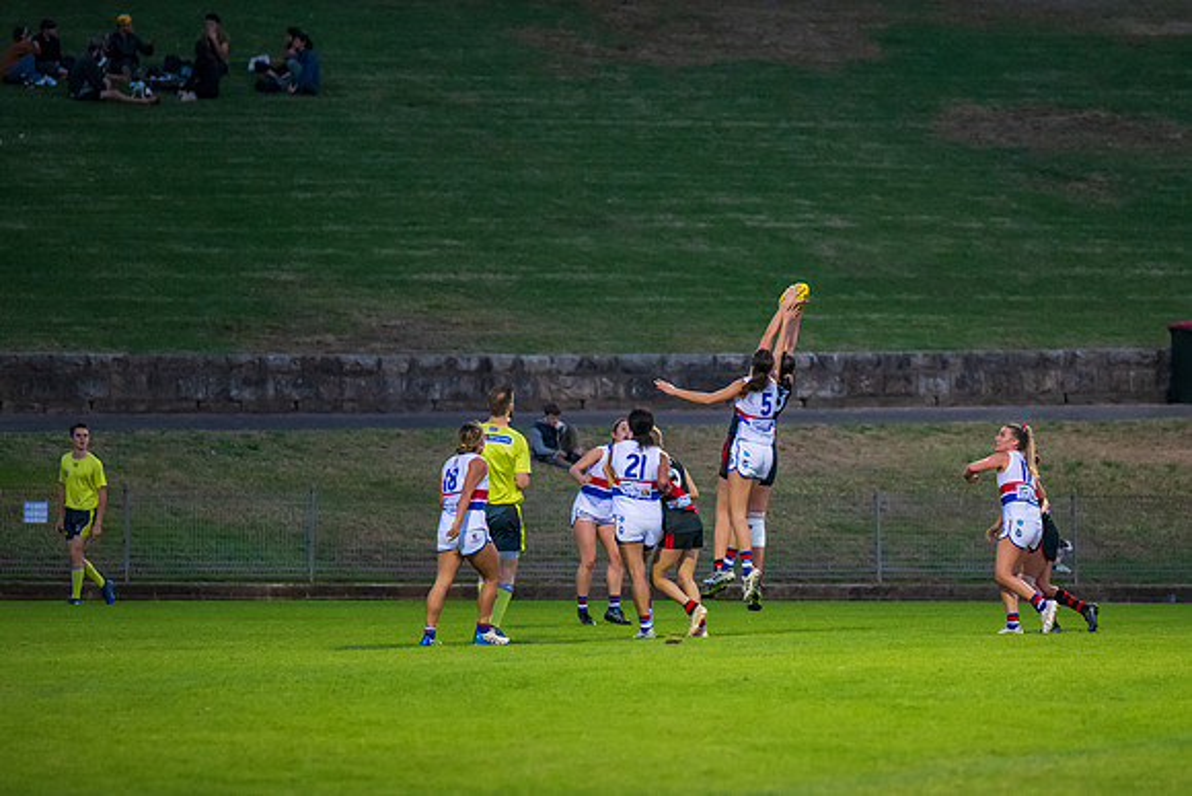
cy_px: 497
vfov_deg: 4.5
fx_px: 10196
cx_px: 770
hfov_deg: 6.7
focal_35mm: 308
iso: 1600
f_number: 2.8
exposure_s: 1/640
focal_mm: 200
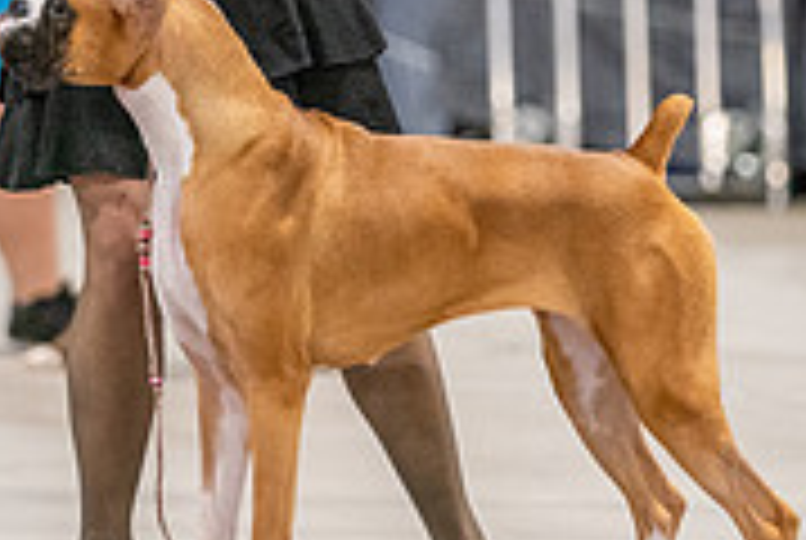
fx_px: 12626
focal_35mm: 563
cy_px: -11
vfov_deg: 2.5
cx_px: 180
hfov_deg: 3.7
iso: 6400
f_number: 3.2
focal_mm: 174
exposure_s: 1/250
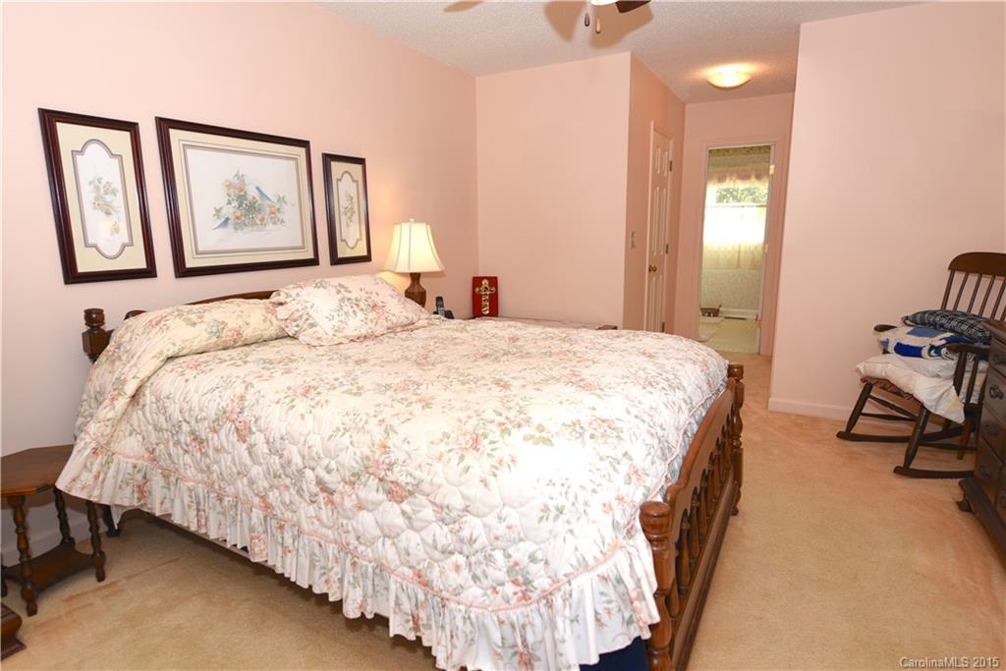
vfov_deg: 61.9
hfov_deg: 84.0
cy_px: 336
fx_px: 559
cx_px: 503
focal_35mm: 20
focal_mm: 20
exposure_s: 1/60
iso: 100
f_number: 4
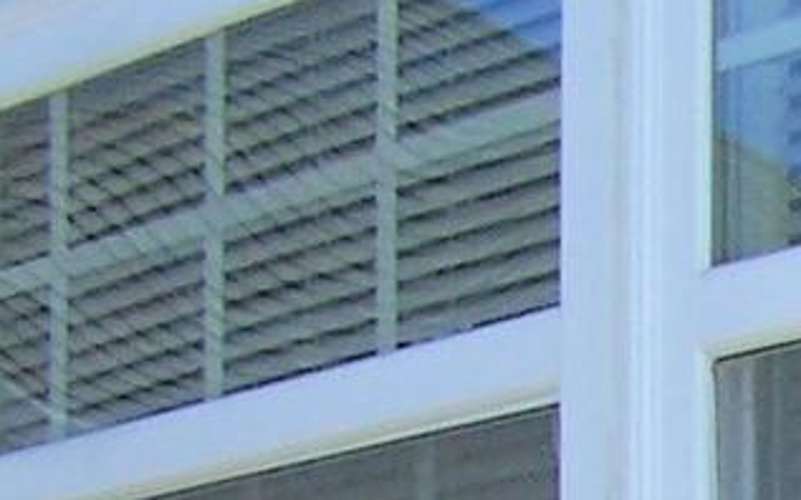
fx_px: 5675
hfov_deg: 7.7
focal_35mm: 260
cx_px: 1732
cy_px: 1088
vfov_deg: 4.9
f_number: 4
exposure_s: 1/750
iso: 80
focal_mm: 6.3
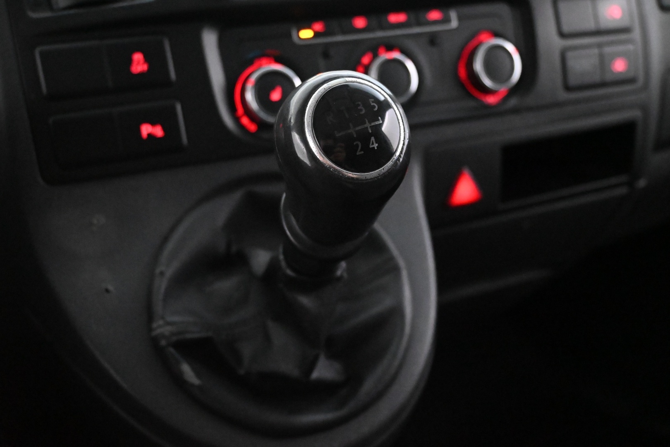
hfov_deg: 52.2
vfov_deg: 36.2
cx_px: 335
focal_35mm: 37
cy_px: 224
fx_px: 684
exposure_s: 1/40
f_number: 4.2
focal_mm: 24.5
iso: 12800
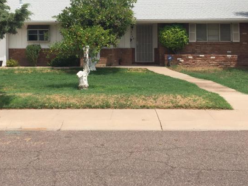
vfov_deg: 26.1
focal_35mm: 55
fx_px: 394
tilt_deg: +0.0
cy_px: 36
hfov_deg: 34.9
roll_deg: -0.5
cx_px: 105
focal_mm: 4.15
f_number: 2.2
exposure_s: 1/2639
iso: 32
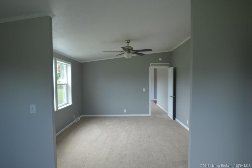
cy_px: 84
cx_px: 126
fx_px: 168
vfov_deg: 53.1
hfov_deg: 73.8
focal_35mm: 24
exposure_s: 1/60
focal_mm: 16
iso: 450
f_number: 4
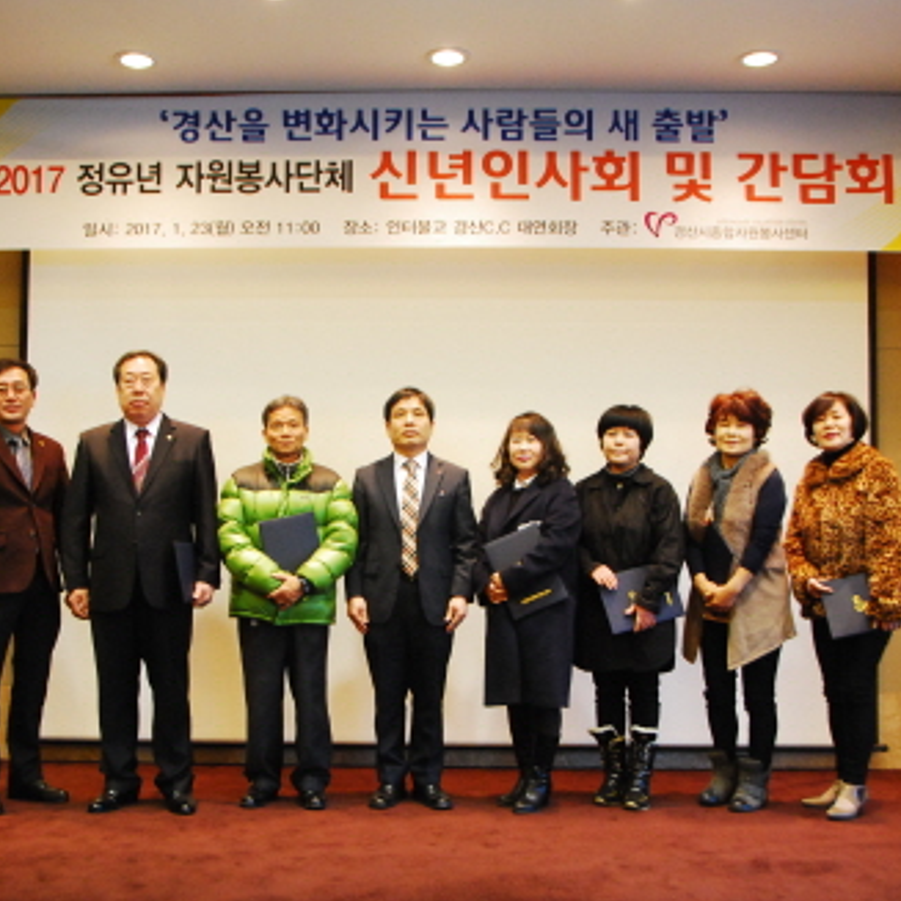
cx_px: 419
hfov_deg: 42.8
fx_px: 1148
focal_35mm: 39
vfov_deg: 42.8
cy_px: 459
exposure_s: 1/40
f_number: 4.5
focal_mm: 20
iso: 1600
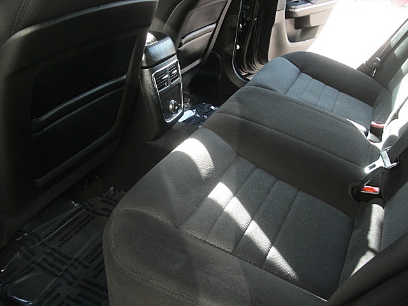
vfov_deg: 39.7
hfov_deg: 51.4
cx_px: 204
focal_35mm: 36
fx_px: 424
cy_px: 153
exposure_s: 1/100
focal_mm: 6.3
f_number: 2.8
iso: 200
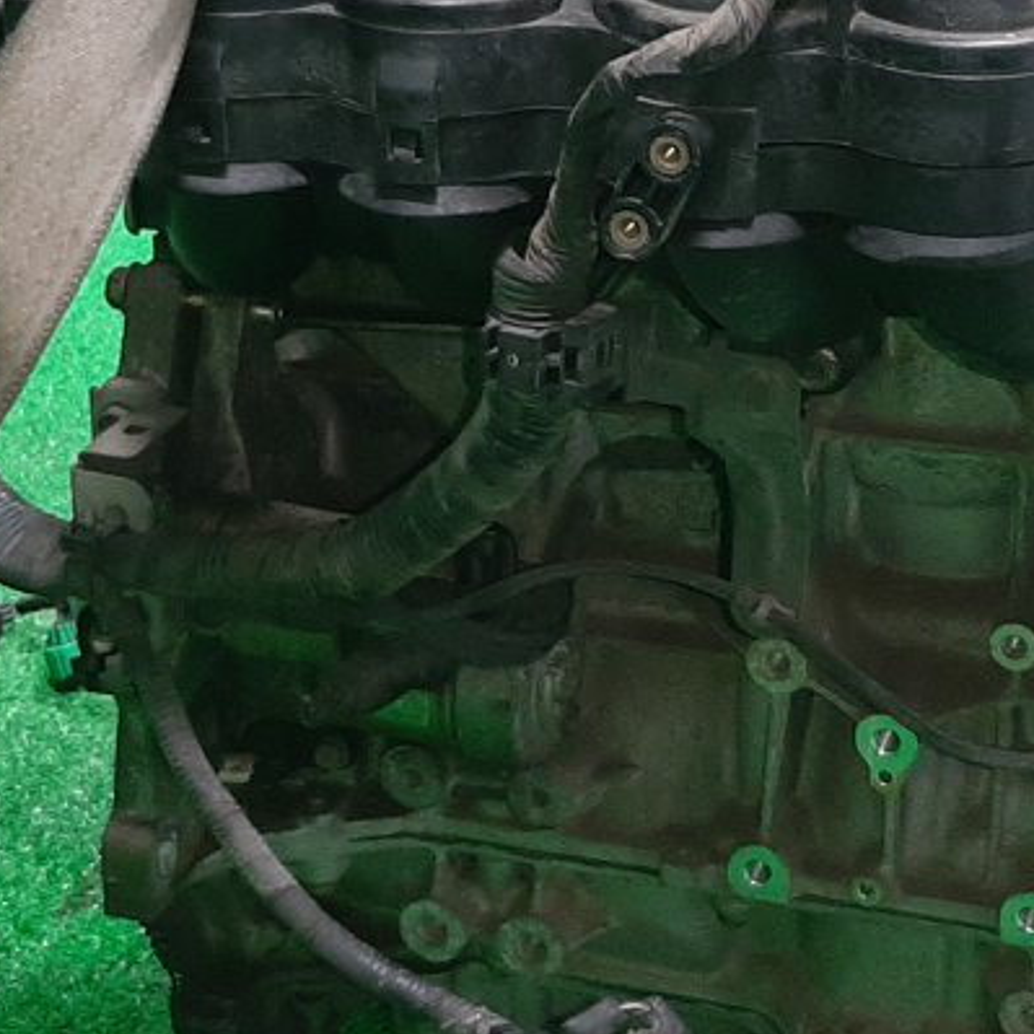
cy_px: 443
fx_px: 2805
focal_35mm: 83
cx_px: 544
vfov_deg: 20.9
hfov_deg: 20.9
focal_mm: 3.93
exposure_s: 1/33
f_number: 1.7
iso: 170
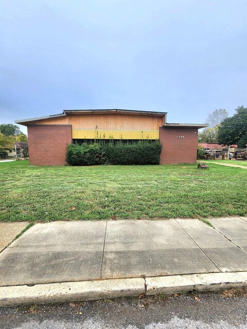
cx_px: 124
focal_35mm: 13
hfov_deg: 89.9
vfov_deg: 106.2
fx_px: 124
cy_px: 164
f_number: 2.2
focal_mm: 2.2
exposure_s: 1/476
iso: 50
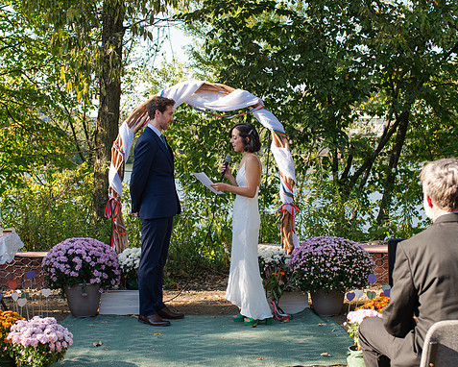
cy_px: 184
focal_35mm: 52
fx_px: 705
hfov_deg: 35.9
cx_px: 195
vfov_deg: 29.2
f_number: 3.5
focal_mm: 35
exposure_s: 1/1000
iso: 400
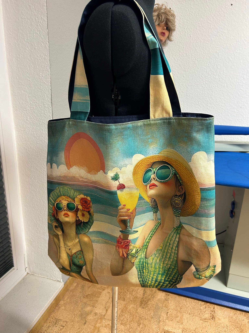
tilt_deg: -16.8
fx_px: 249
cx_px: 124
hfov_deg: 53.0
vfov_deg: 67.3
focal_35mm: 26
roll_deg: -2.3
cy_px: 166
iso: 160
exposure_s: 1/50
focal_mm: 5.7
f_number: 1.5
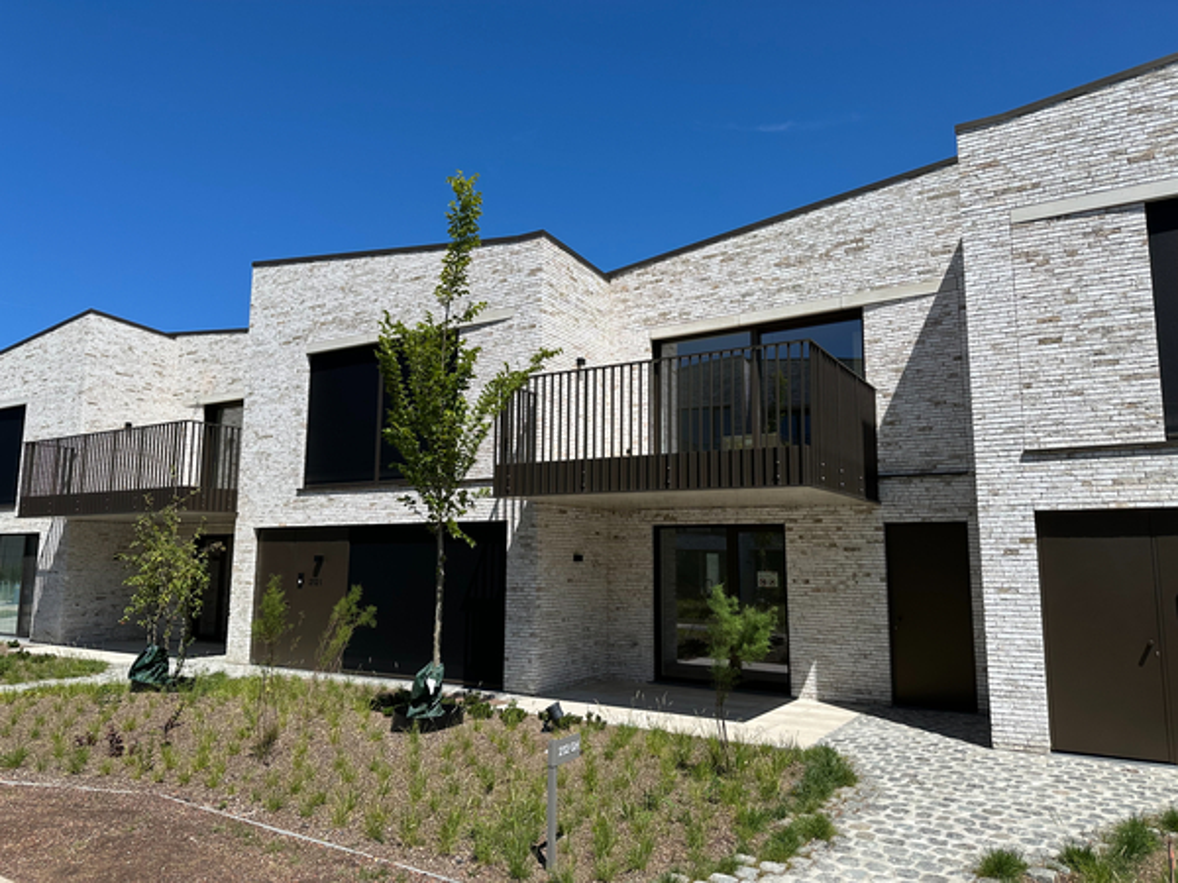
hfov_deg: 71.6
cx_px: 589
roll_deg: -0.5
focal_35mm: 24
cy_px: 442
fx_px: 817
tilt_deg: +8.8
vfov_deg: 56.8
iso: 80
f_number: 1.78
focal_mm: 6.86
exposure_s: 1/6211
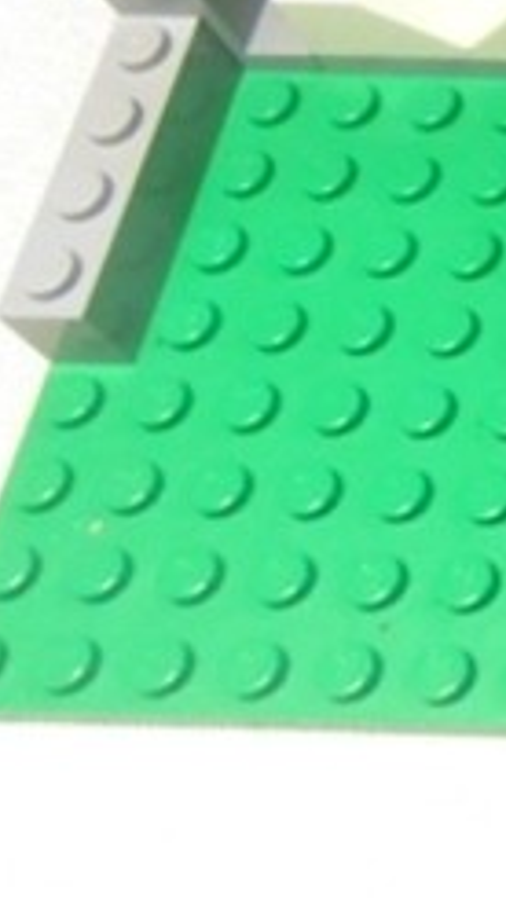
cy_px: 71
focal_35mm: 96
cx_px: 1489
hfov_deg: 9.8
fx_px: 2287
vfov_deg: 21.7
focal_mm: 4.2
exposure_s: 1/25
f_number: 3
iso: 125
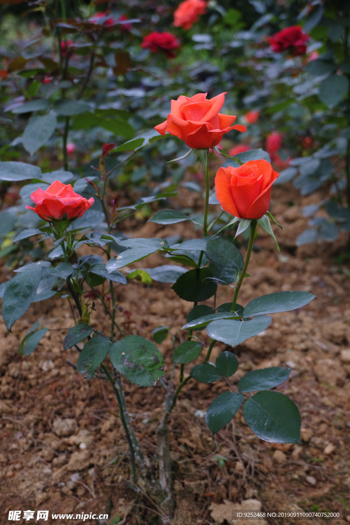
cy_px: 262
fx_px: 685
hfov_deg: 28.7
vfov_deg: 41.9
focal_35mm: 47
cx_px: 175
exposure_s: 1/125
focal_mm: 31.4
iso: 250
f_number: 4.7
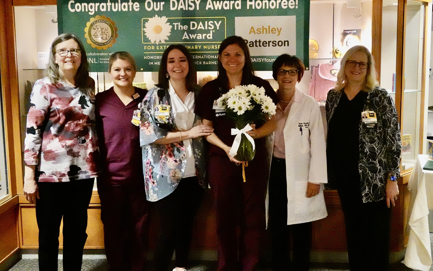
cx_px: 214
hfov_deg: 58.1
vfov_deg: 38.3
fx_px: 389
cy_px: 125
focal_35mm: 33
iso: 6400
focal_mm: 11.76
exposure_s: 1/200
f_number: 4
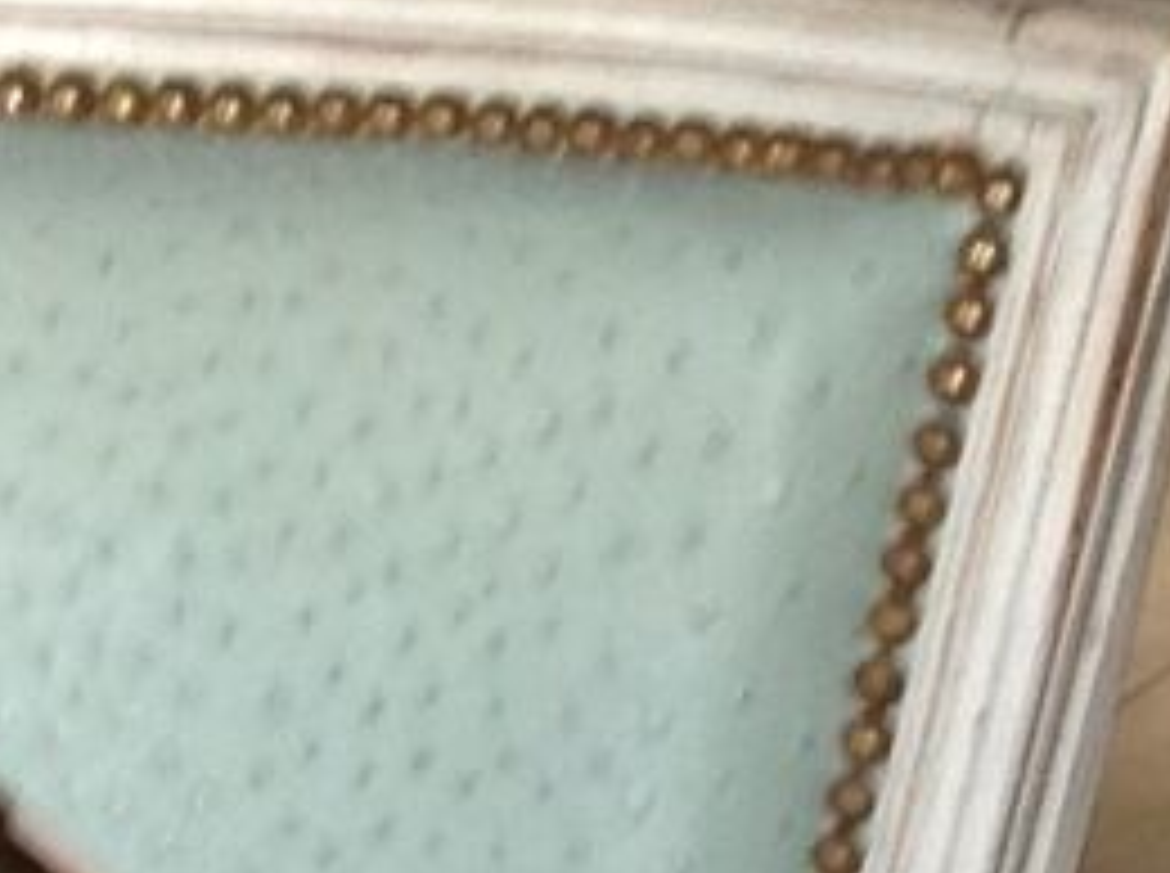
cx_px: -698
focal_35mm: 269
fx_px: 9075
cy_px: 2799
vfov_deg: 5.2
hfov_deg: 7.2
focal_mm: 4.28
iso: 50
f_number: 2.4
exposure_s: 1/15
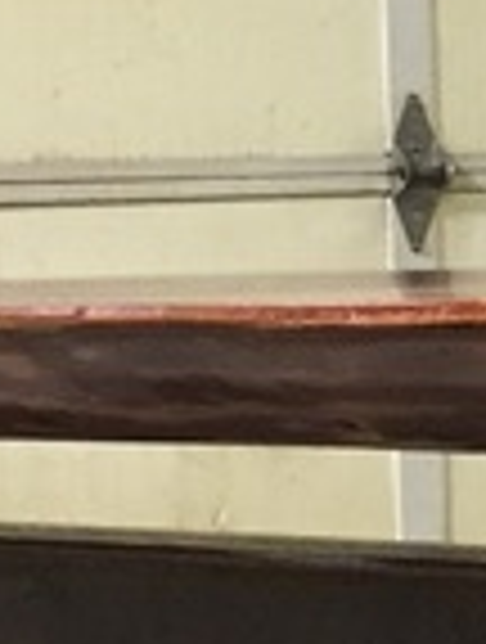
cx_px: 810
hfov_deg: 7.1
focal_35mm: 207
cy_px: 243
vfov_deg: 9.5
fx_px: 3858
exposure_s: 1/15
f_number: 2.2
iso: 250
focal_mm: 4.15
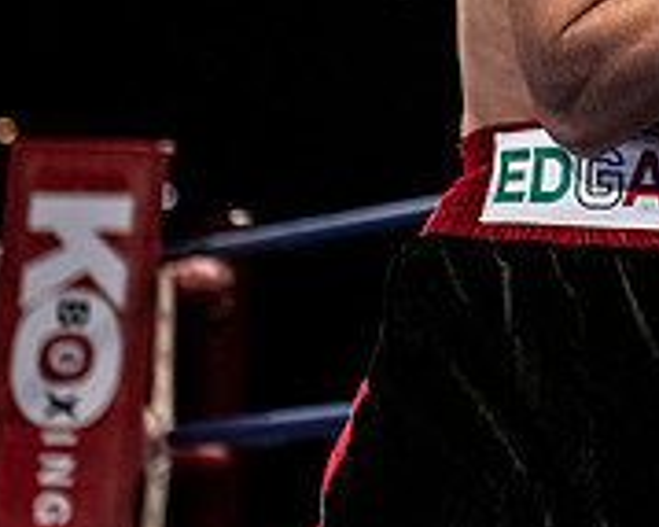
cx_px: 839
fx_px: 4737
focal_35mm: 243
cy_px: -136
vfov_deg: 6.3
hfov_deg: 7.9
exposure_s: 1/1000
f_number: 2.8
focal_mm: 70
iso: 2000
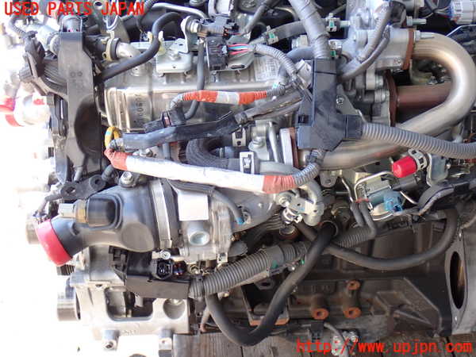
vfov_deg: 23.7
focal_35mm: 62
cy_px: 178
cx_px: 238
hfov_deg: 31.2
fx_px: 853
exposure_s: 1/60
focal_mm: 11.09
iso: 200
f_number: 3.6
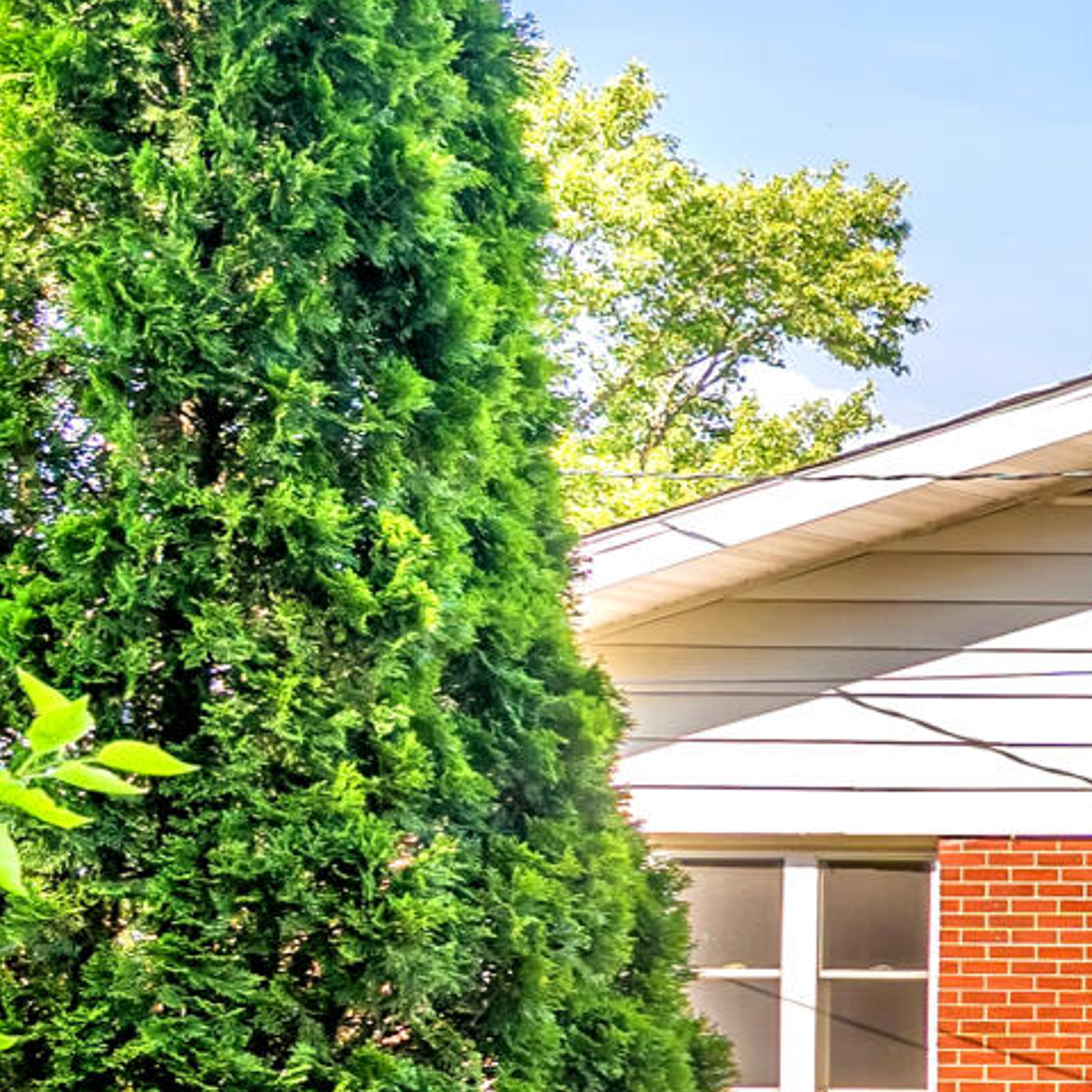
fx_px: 3034
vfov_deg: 20.0
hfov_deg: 11.7
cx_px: 3208
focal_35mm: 85
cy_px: 992
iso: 320
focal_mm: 16
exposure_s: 1/250
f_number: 5.6
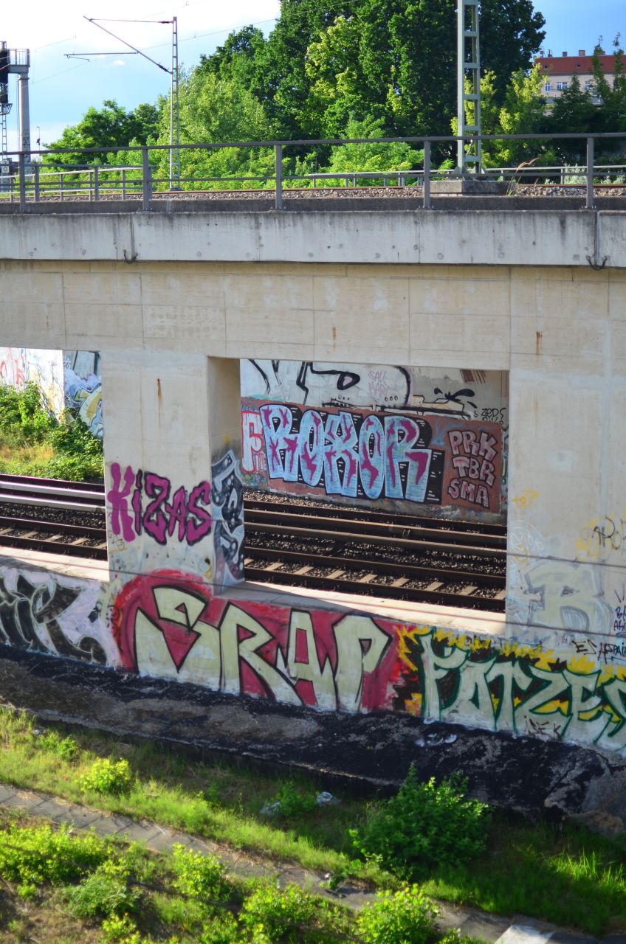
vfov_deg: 37.9
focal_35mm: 52
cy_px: 472
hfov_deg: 25.6
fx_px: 1375
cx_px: 313
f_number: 1.8
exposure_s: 1/500
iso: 100
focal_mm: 35
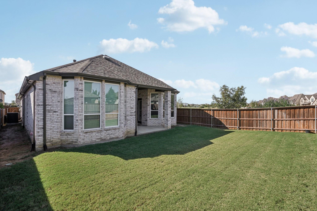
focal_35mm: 16
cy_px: 106
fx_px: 141
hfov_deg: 96.7
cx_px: 158
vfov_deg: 73.7
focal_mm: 16
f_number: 8
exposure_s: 1/200
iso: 100
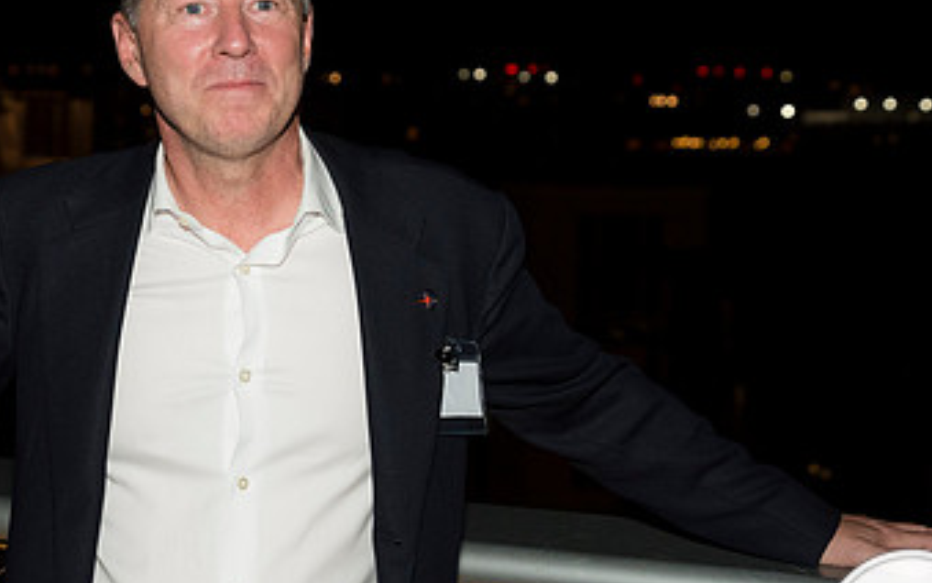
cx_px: 300
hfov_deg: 19.2
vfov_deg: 12.1
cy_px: 293
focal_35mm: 108
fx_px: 2744
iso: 1250
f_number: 5.6
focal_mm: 62
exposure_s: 1/125
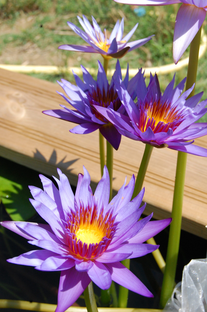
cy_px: 156
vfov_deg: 35.1
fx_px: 493
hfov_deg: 23.7
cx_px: 104
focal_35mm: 57
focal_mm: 38
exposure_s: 1/640
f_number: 13
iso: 800
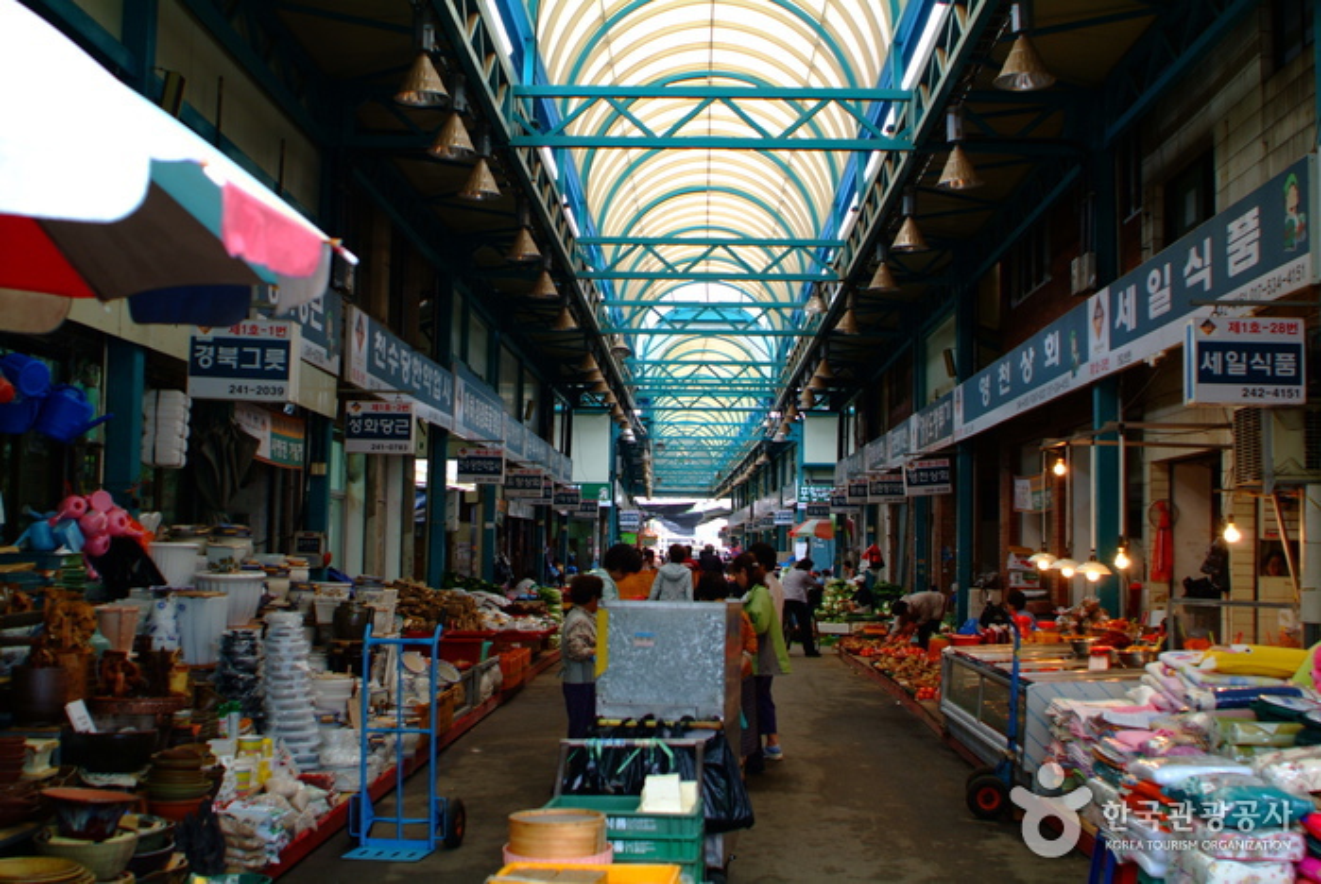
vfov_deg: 32.0
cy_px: 442
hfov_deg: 46.3
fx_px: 1543
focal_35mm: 42
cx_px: 660
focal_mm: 28
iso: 200
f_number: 4
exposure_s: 1/60
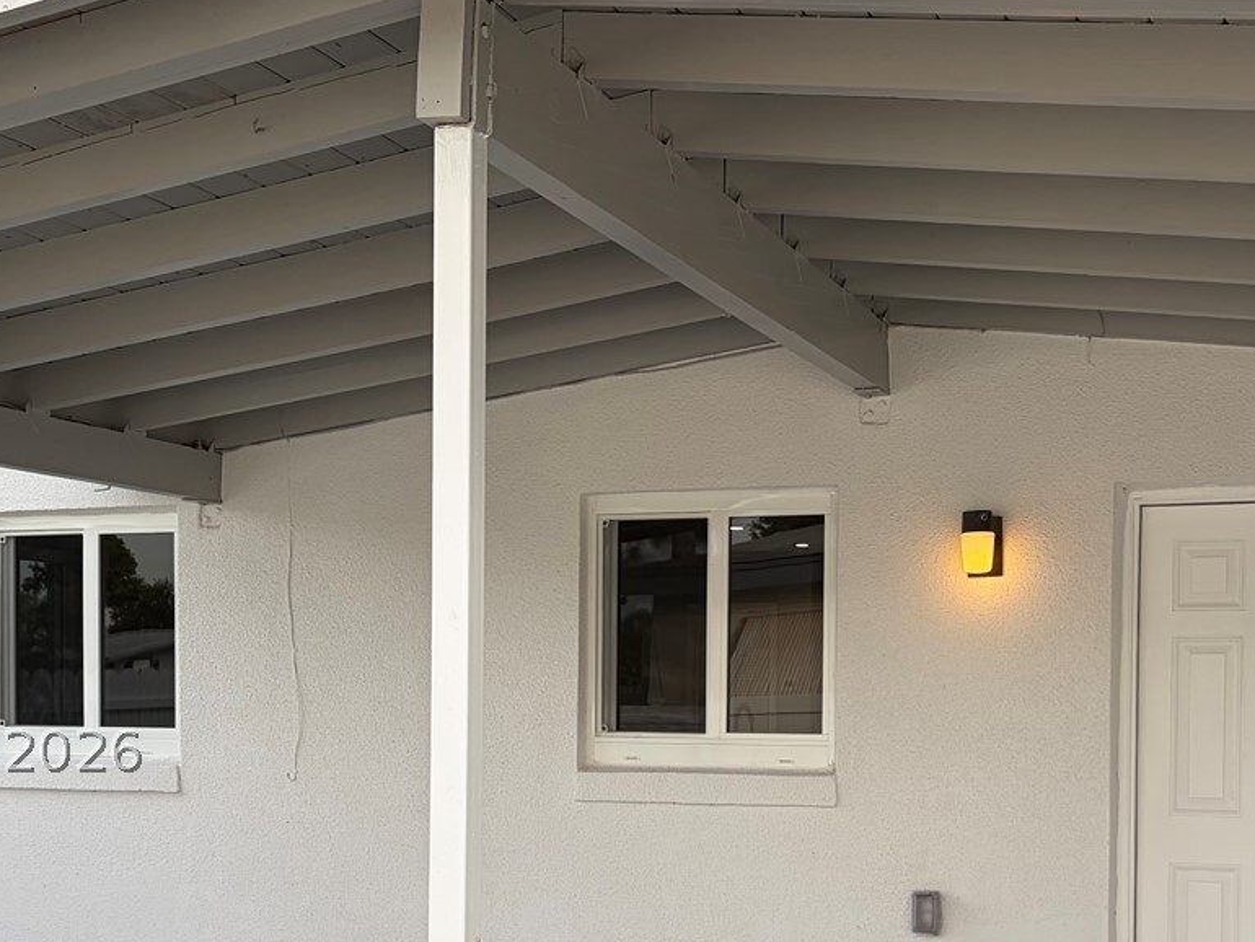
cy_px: 750
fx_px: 1958
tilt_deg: -0.8
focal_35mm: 54
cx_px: 641
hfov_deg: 35.5
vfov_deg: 26.6
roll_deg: -0.2
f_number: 1.6
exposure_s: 1/629
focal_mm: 5.96
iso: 50
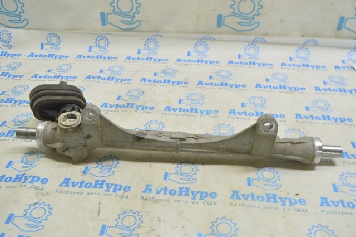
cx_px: 178
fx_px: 356
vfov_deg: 36.8
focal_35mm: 36
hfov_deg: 53.2
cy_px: 118
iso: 400
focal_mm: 24
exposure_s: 1/20
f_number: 5.6
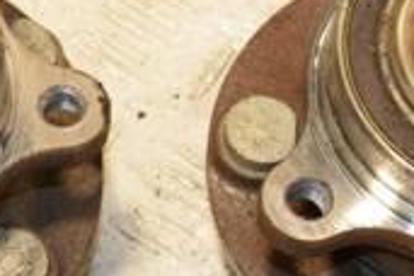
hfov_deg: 11.5
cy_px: 143
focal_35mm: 179
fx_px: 2058
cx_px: 131
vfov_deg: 7.7
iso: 800
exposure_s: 1/200
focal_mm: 34
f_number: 7.1
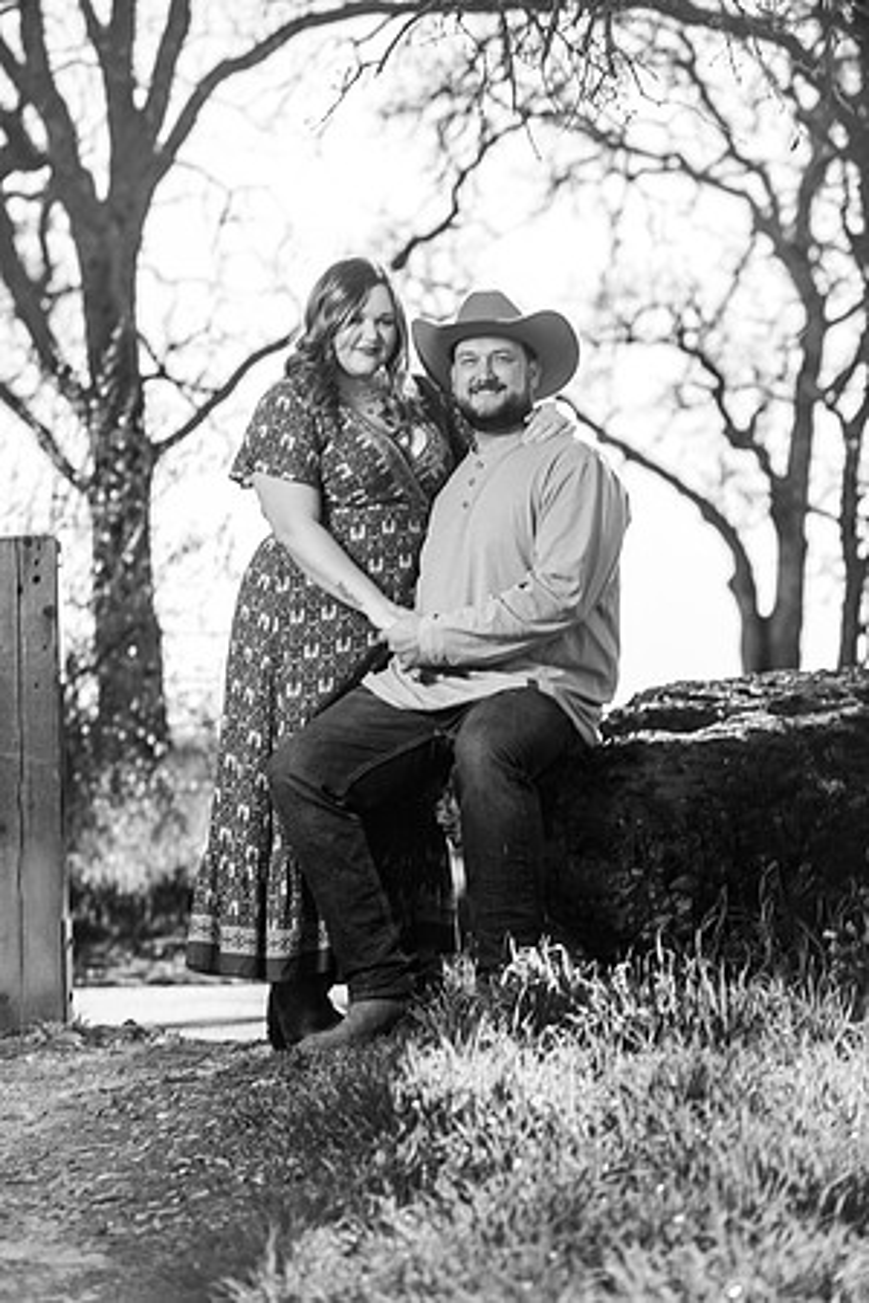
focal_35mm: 135
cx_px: 434
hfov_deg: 10.2
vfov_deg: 15.2
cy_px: 652
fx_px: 4888
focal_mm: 135
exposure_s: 1/250
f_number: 4
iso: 50
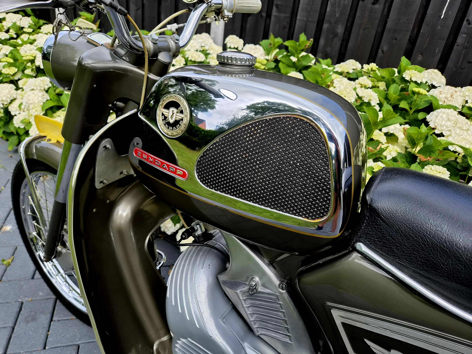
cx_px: 236
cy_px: 177
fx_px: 314
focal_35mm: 23
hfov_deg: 73.9
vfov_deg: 58.9
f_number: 1.8
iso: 80
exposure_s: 1/2500
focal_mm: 5.4
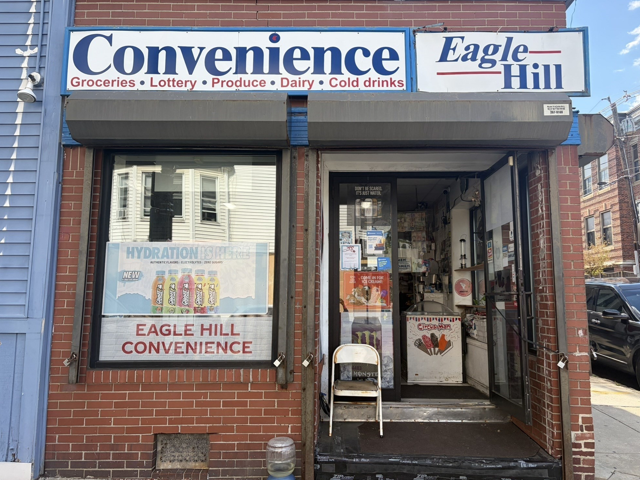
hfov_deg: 65.3
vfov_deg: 51.3
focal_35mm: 27
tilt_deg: +7.2
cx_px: 331
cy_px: 232
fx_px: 499
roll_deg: +0.7
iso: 64
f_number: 1.6
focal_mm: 5.96
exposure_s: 1/1175
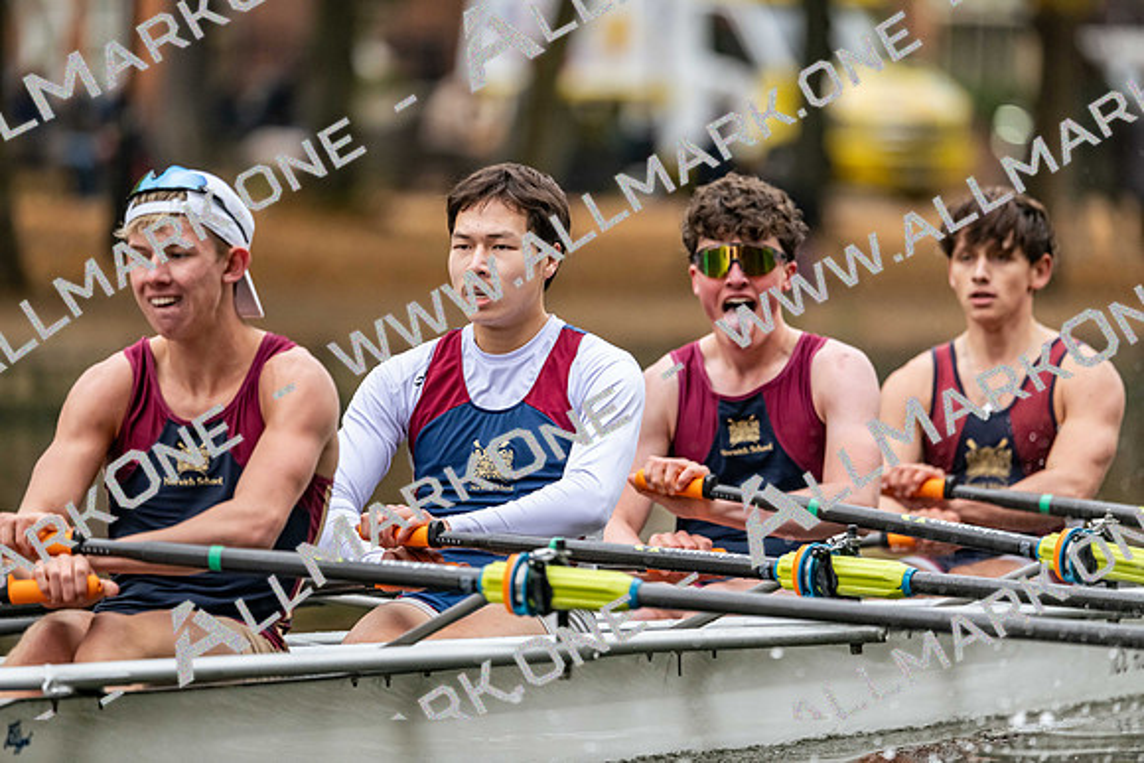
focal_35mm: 400
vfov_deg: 3.4
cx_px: 572
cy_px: 382
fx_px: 12713
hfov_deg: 5.2
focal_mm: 400
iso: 2500
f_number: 4.5
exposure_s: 1/2500
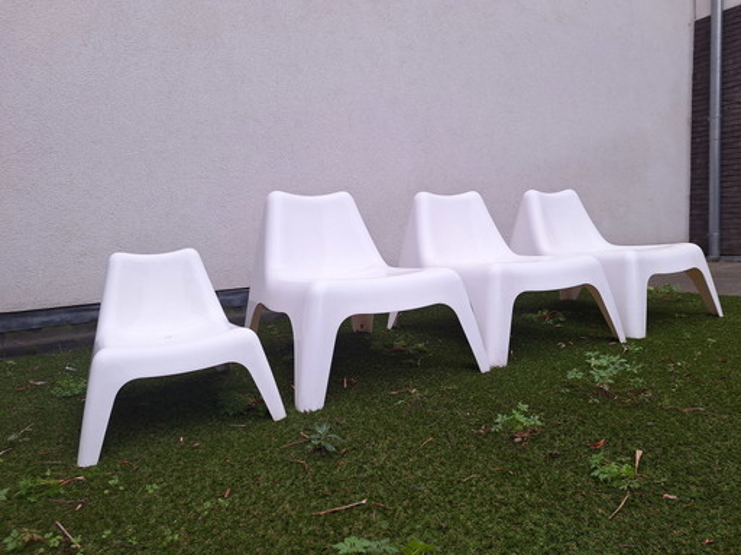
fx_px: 492
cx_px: 370
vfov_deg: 58.9
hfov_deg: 73.9
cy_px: 278
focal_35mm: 23
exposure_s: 1/143
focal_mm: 5.54
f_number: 1.8
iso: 40
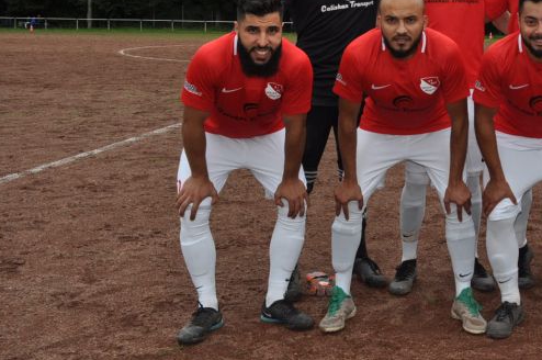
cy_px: 68
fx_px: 842
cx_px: 553
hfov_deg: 32.5
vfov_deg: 23.7
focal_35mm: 56
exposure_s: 1/200
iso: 200
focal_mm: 18
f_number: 9
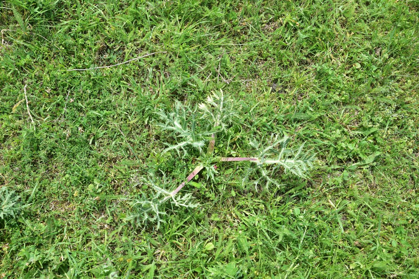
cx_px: 210
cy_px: 140
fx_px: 582
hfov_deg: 39.6
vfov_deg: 27.0
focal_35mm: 50
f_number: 9
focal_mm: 50
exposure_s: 1/125
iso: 160
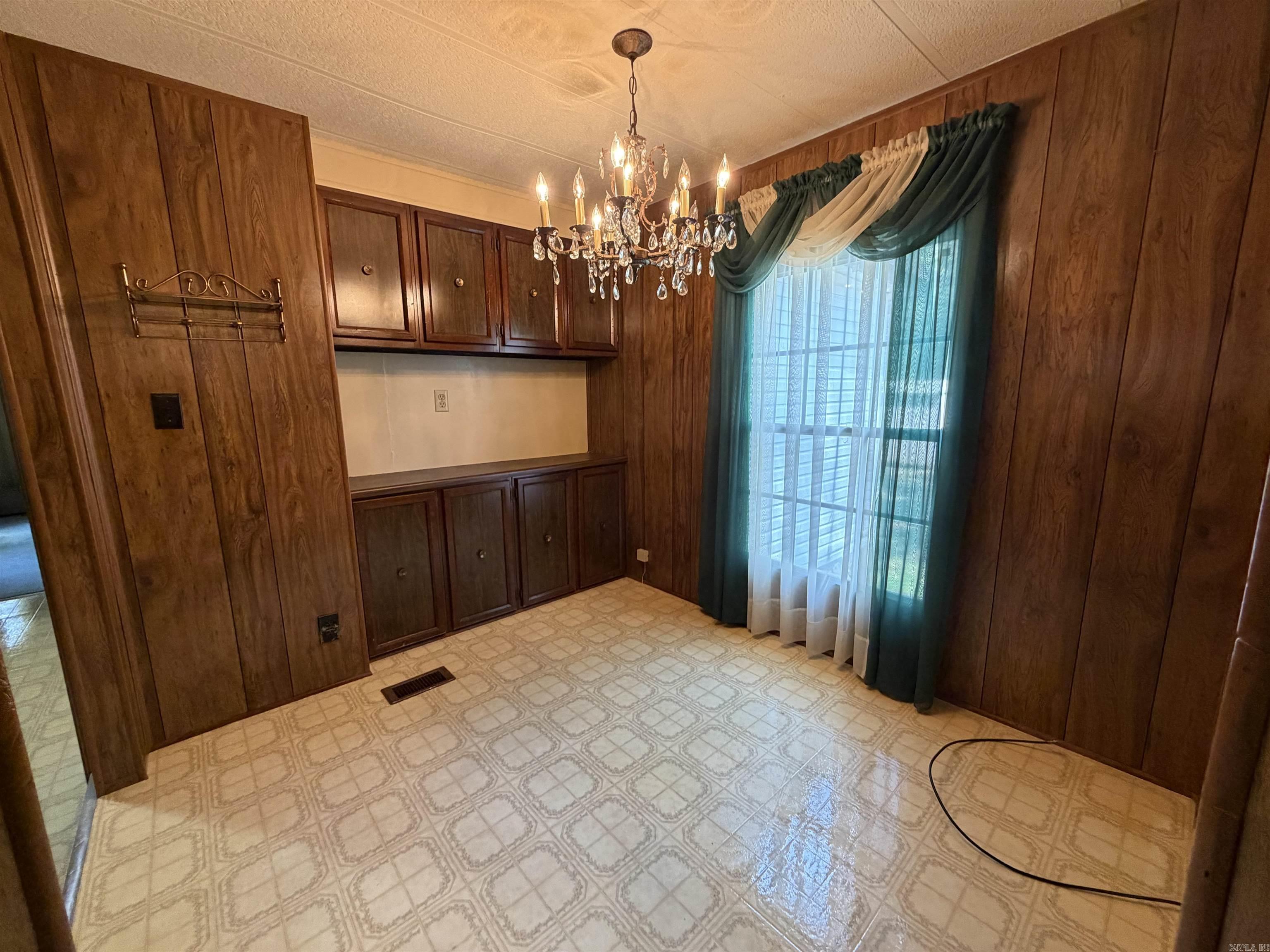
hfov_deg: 102.1
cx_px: 635
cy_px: 476
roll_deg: +2.2
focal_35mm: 14
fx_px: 514
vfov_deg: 85.7
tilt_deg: -10.8
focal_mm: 2.22
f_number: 2.2
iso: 320
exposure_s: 1/60
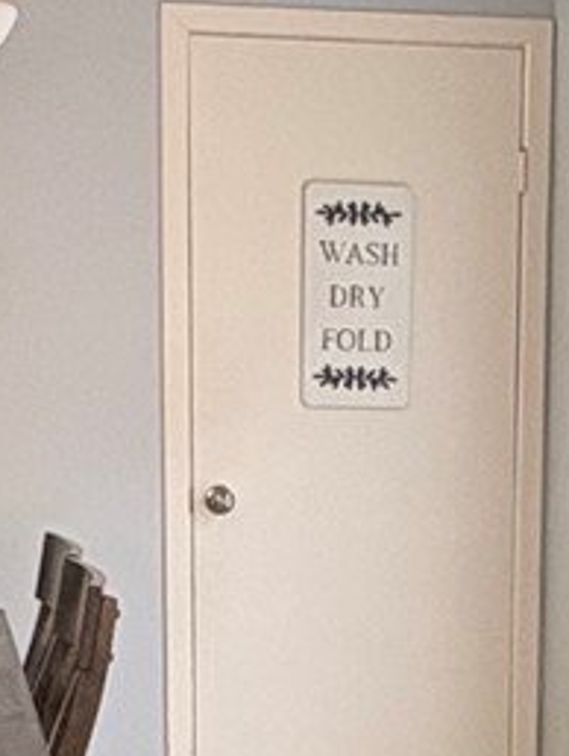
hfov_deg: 13.3
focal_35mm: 111
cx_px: 455
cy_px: 829
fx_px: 2429
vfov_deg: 17.1
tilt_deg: -12.1
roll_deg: -1.2
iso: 160
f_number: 2.2
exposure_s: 1/60
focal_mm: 2.22
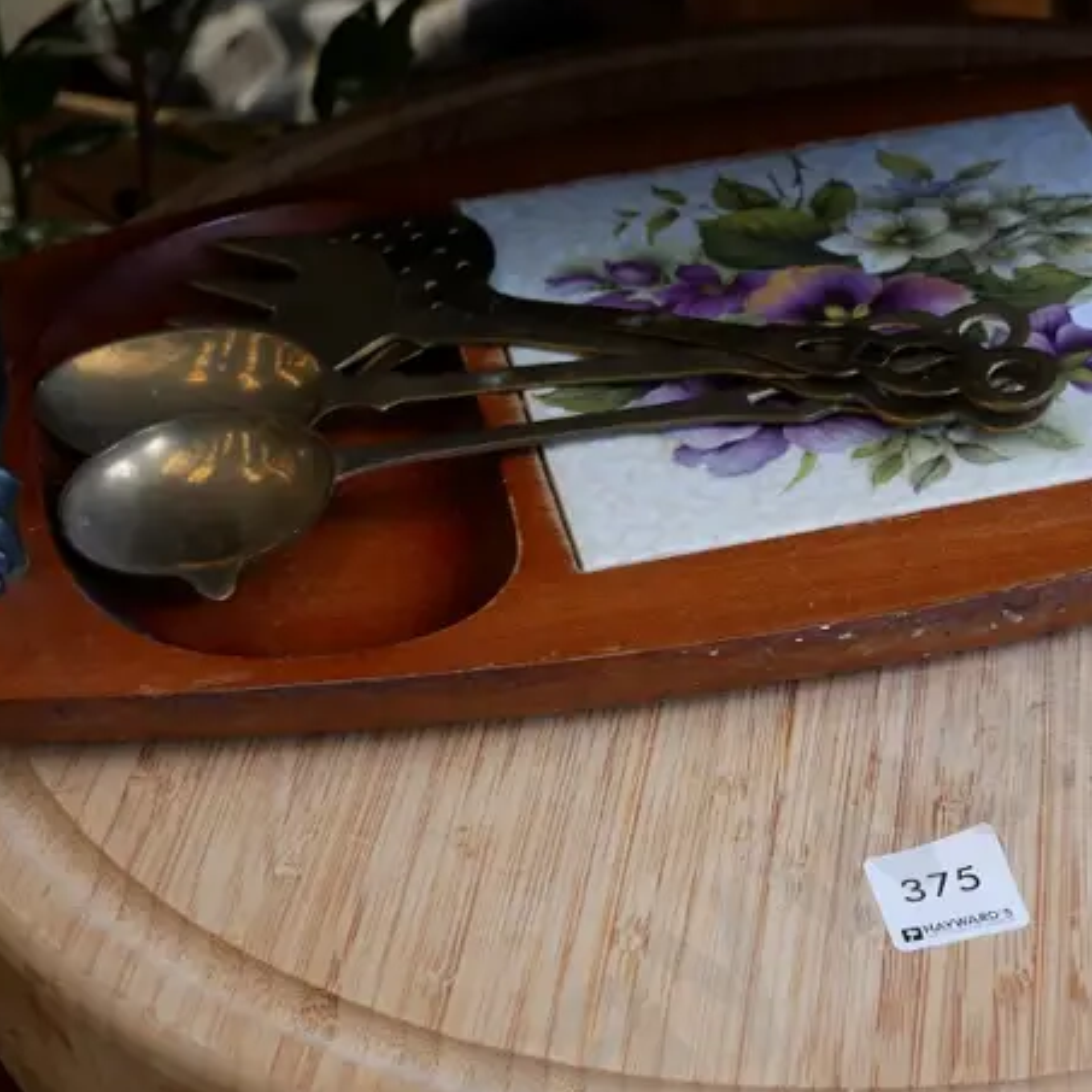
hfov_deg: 23.6
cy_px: 824
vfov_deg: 23.7
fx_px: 2570
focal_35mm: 72
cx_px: 902
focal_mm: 18
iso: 320
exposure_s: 1/60
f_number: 3.9
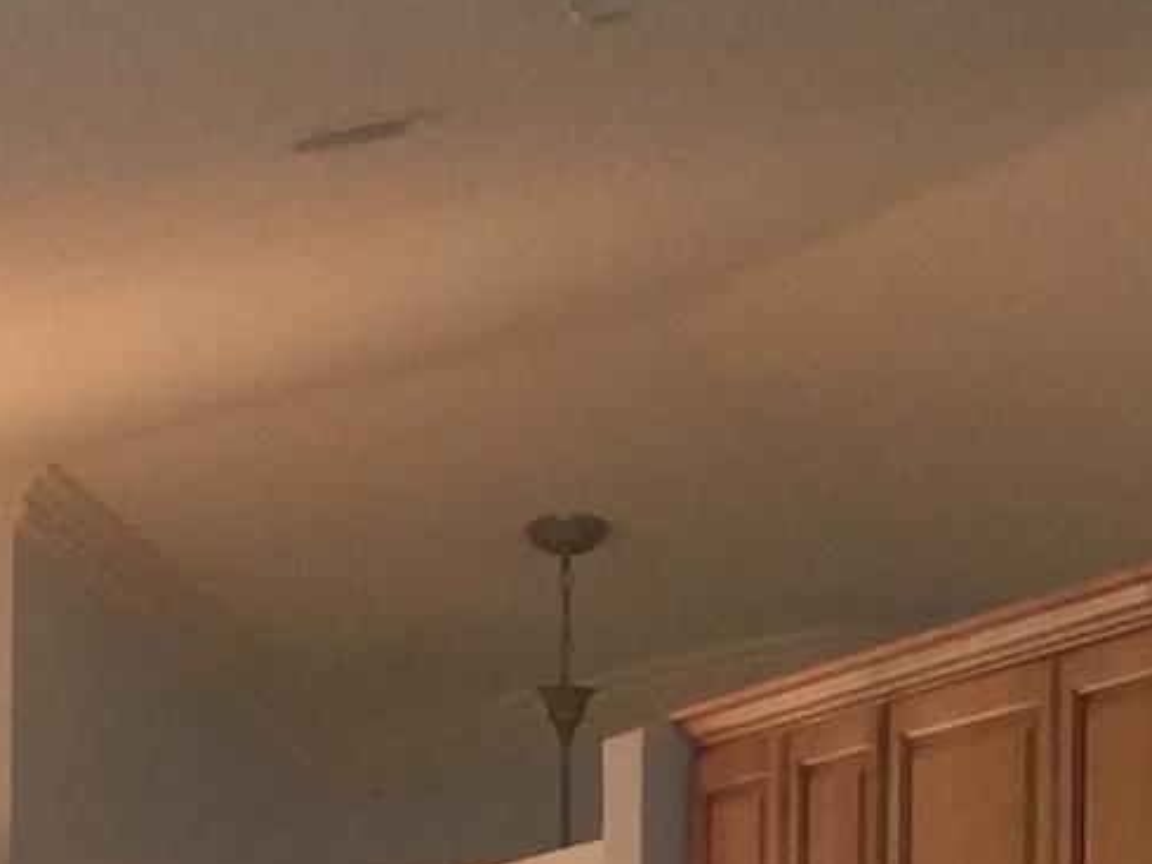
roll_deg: -1.0
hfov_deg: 10.9
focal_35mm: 178
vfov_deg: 8.0
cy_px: 1681
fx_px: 5925
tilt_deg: -2.2
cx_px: 1376
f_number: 2.2
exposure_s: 1/30
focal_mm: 4.15
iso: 32
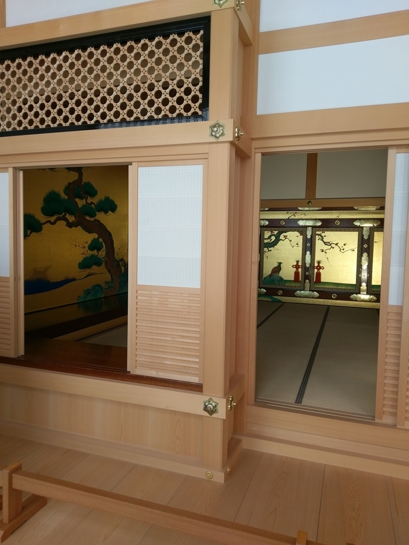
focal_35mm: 26
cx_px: 204
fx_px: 410
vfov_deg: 67.3
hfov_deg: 53.1
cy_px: 272
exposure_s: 1/40
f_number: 1.8
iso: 125
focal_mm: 4.58
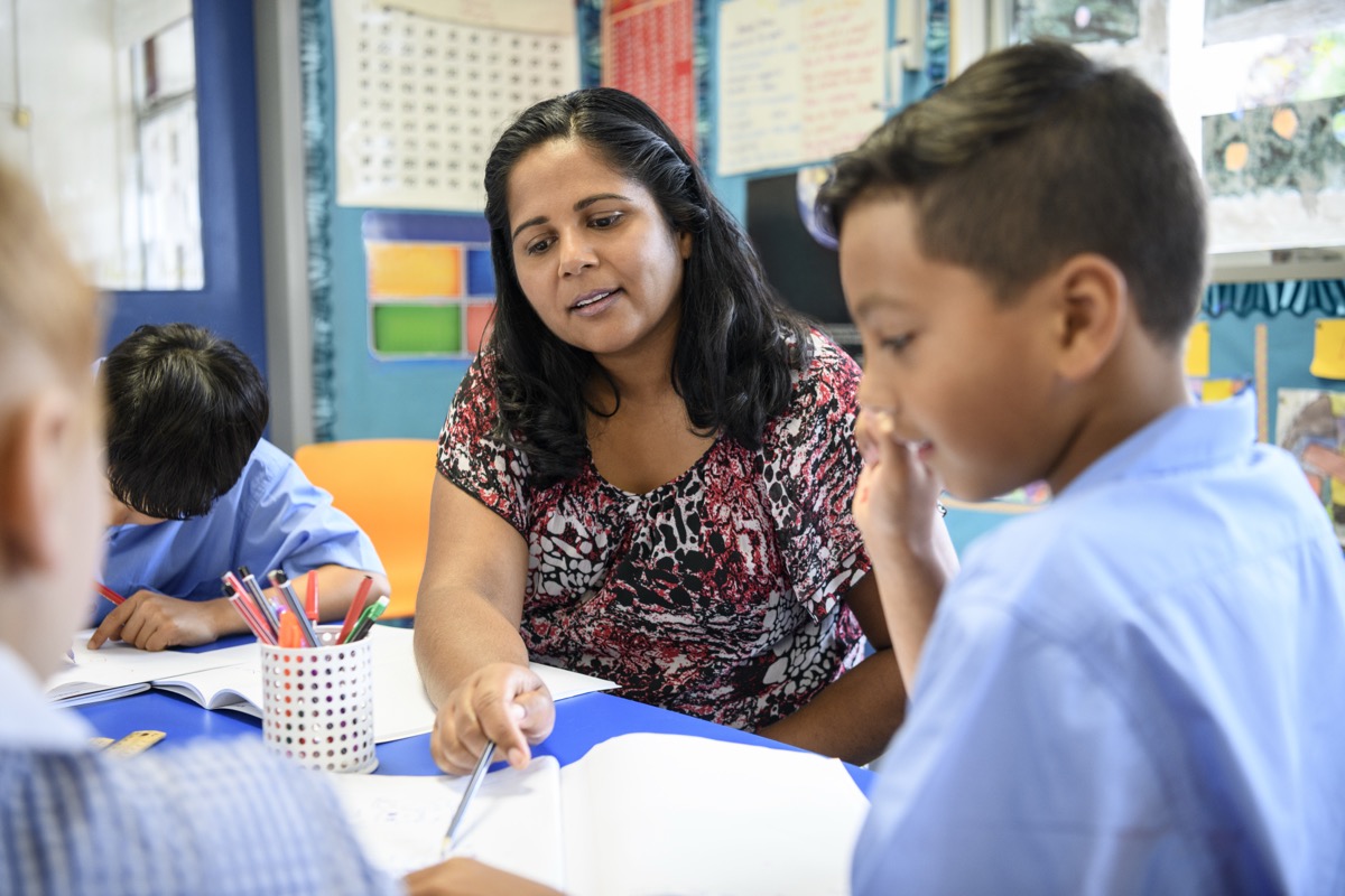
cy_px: 448
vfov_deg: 33.4
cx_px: 672
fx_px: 1494
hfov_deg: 48.5
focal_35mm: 40
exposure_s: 1/100
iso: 1250
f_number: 3.2
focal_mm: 40
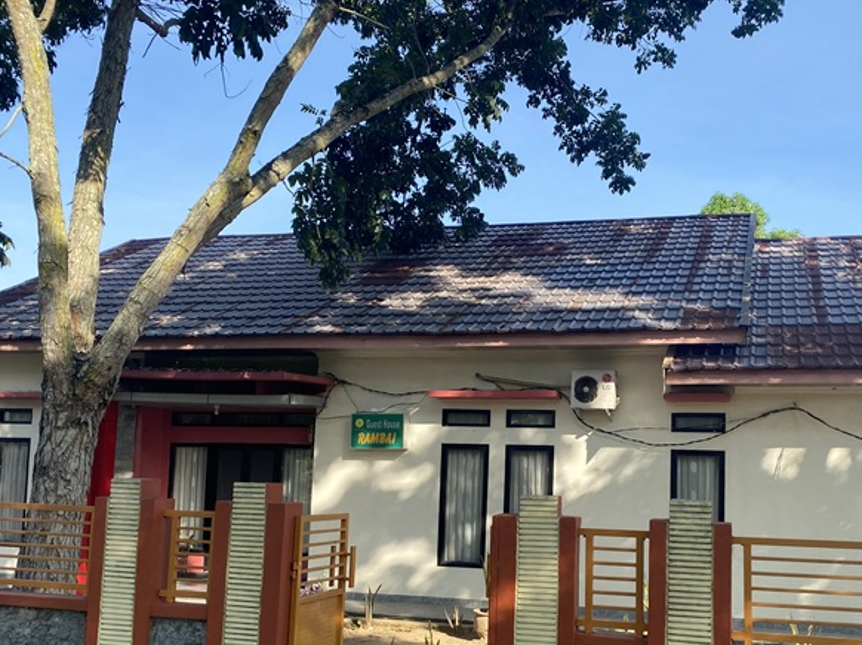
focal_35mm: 36
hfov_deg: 50.9
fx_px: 896
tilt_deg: +5.3
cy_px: 422
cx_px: 529
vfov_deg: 39.2
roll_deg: -1.8
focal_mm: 4.25
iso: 32
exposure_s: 1/1007
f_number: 1.8
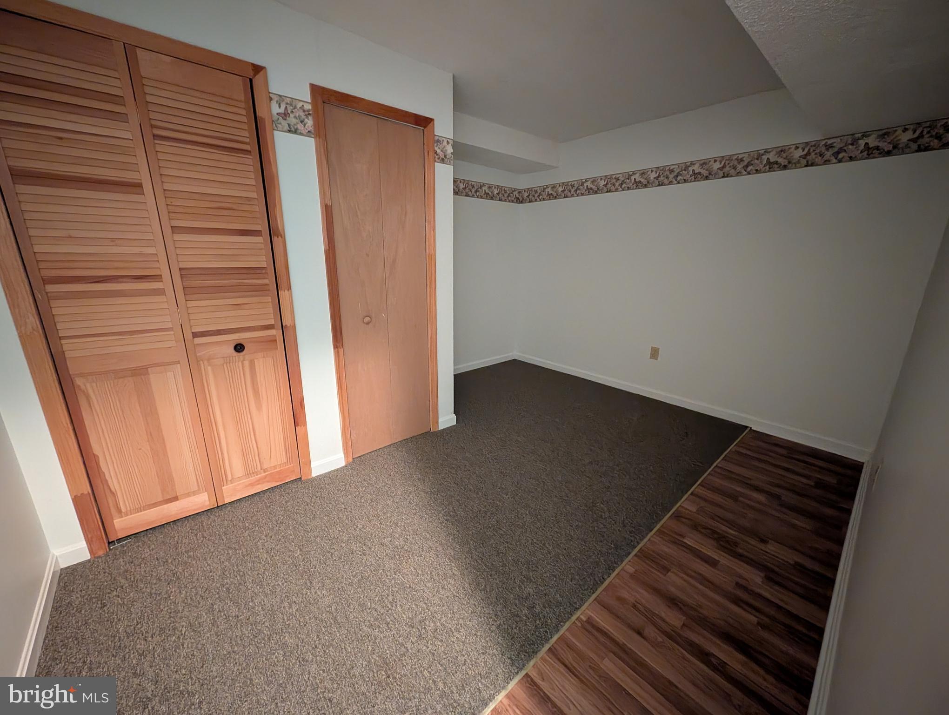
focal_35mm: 12
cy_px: 358
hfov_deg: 110.5
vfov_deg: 94.6
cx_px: 474
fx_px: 329
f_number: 1.7
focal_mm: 2.02
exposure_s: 1/24
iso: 2070
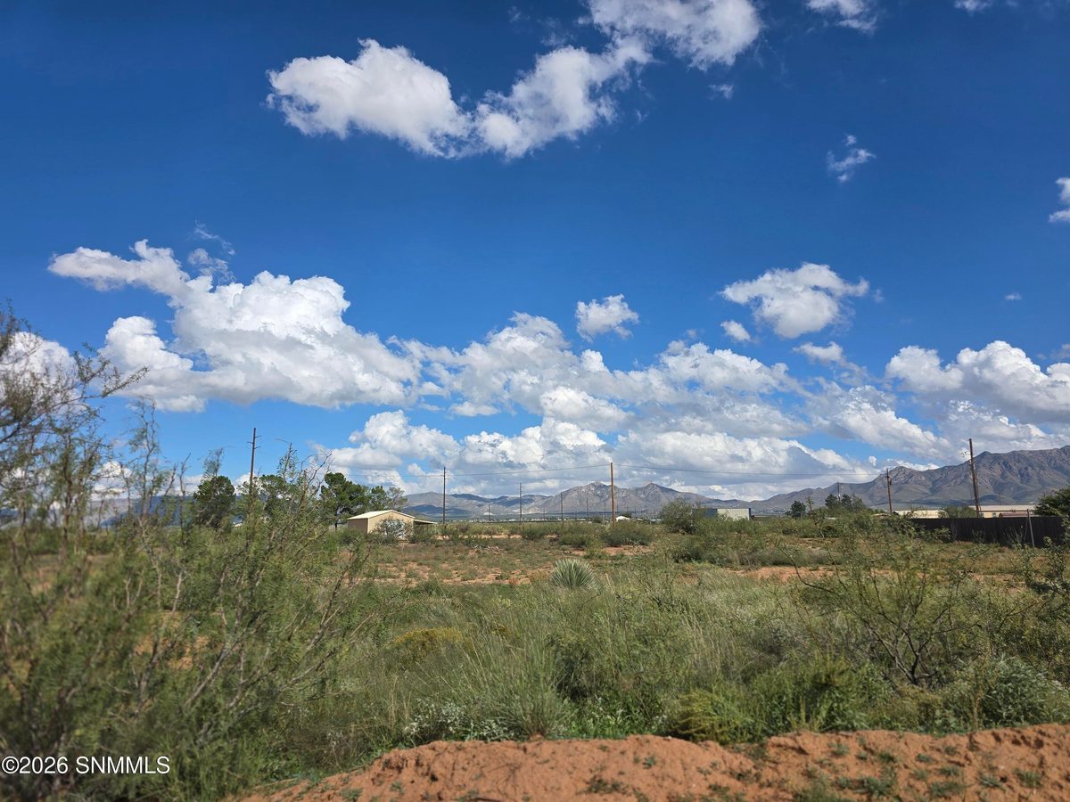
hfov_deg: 73.9
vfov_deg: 58.9
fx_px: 711
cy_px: 401
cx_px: 535
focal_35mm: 23
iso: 12
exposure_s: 1/1283
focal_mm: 6.3
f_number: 1.7
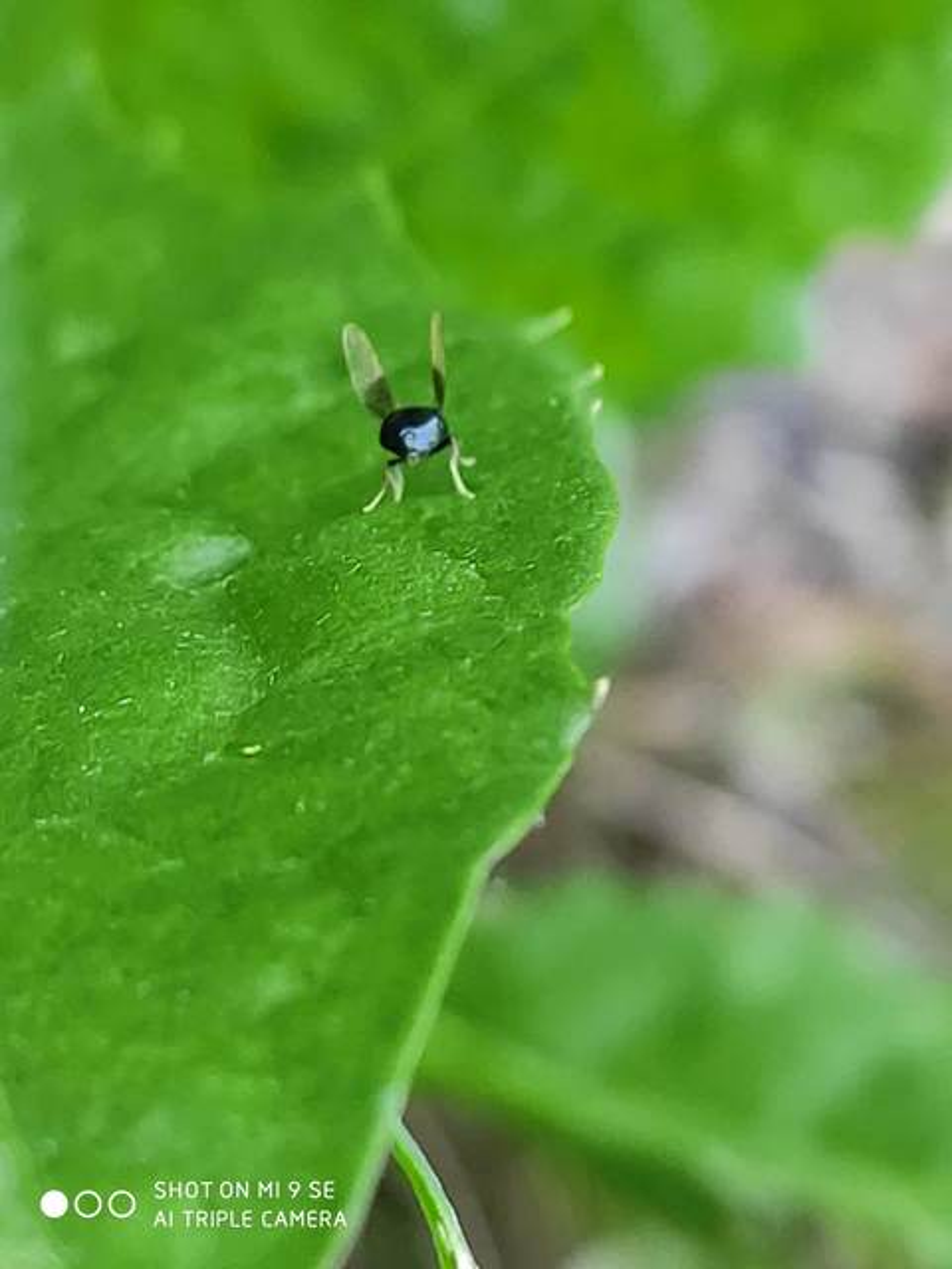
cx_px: 476
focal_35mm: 26
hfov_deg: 53.1
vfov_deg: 67.3
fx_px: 953
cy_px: 634
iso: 471
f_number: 1.75
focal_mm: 4.77
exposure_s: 1/120
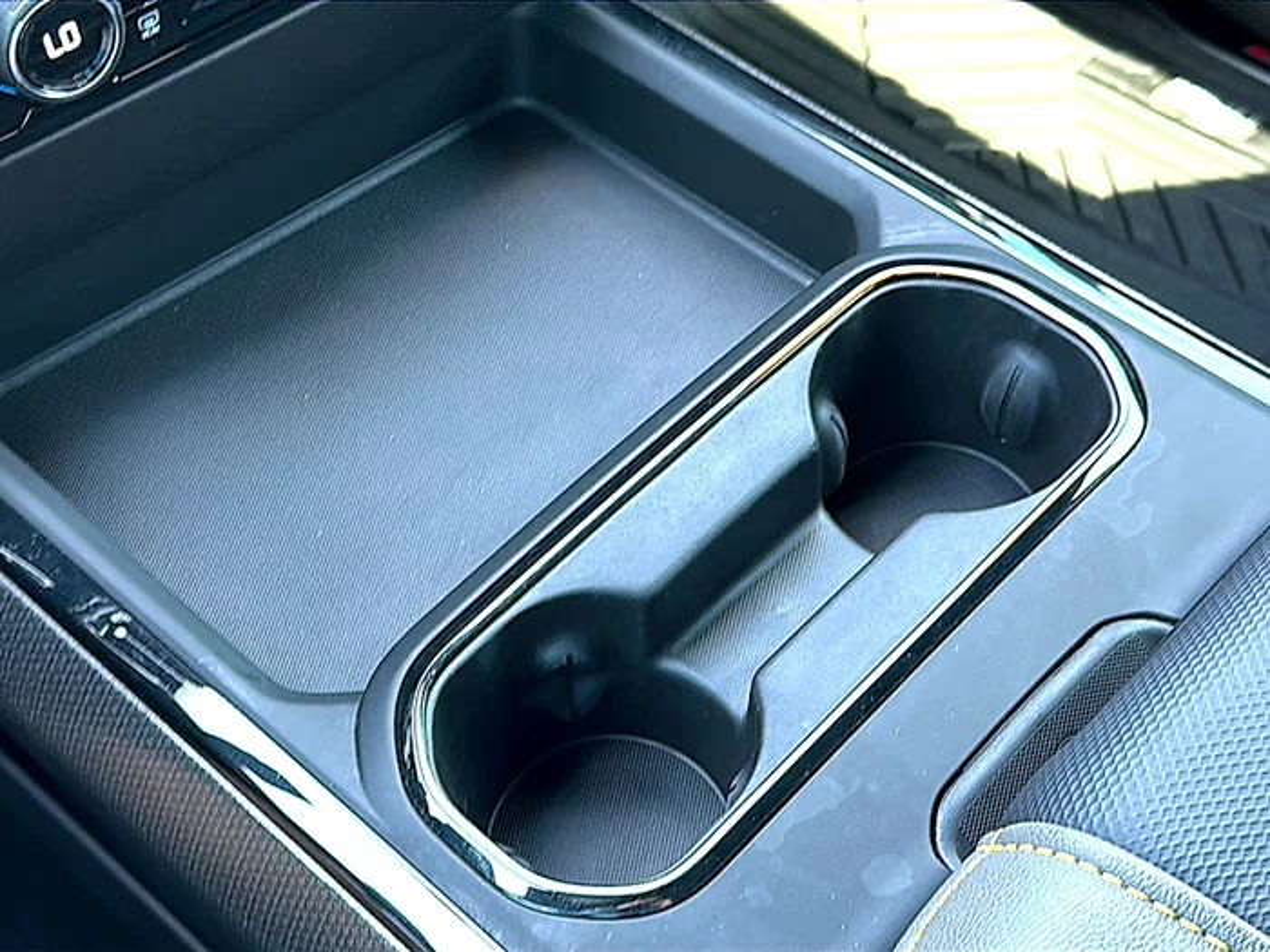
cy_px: 476
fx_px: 1578
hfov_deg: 43.9
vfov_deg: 33.6
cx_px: 635
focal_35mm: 43
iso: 100
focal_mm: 6.86
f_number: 1.78
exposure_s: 1/40
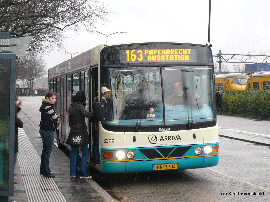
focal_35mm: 74
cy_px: 101
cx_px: 135
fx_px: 577
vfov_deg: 19.9
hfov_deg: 26.3
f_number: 3.6
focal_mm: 8.1
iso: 125
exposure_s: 1/15
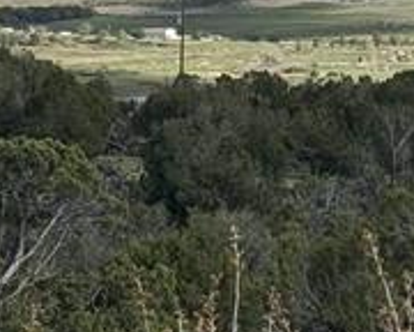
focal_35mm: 267
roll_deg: +0.8
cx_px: 458
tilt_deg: +2.9
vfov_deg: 5.8
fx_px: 3271
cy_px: -115
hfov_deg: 7.2
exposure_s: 1/7874
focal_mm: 6.76
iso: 80
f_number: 1.78
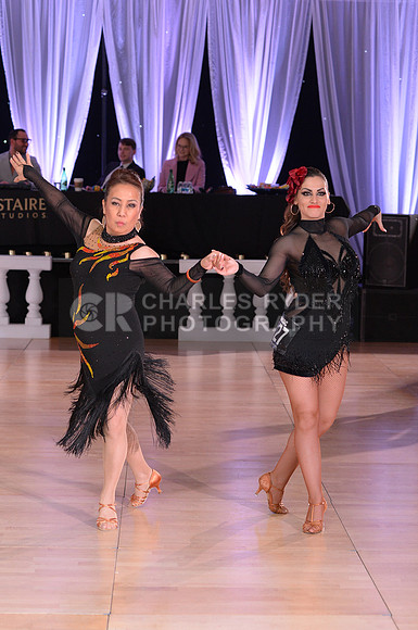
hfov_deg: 15.8
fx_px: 1502
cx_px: 209
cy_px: 315
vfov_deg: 23.7
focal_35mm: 86
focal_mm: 86
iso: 3200
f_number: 5.6
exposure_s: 1/250
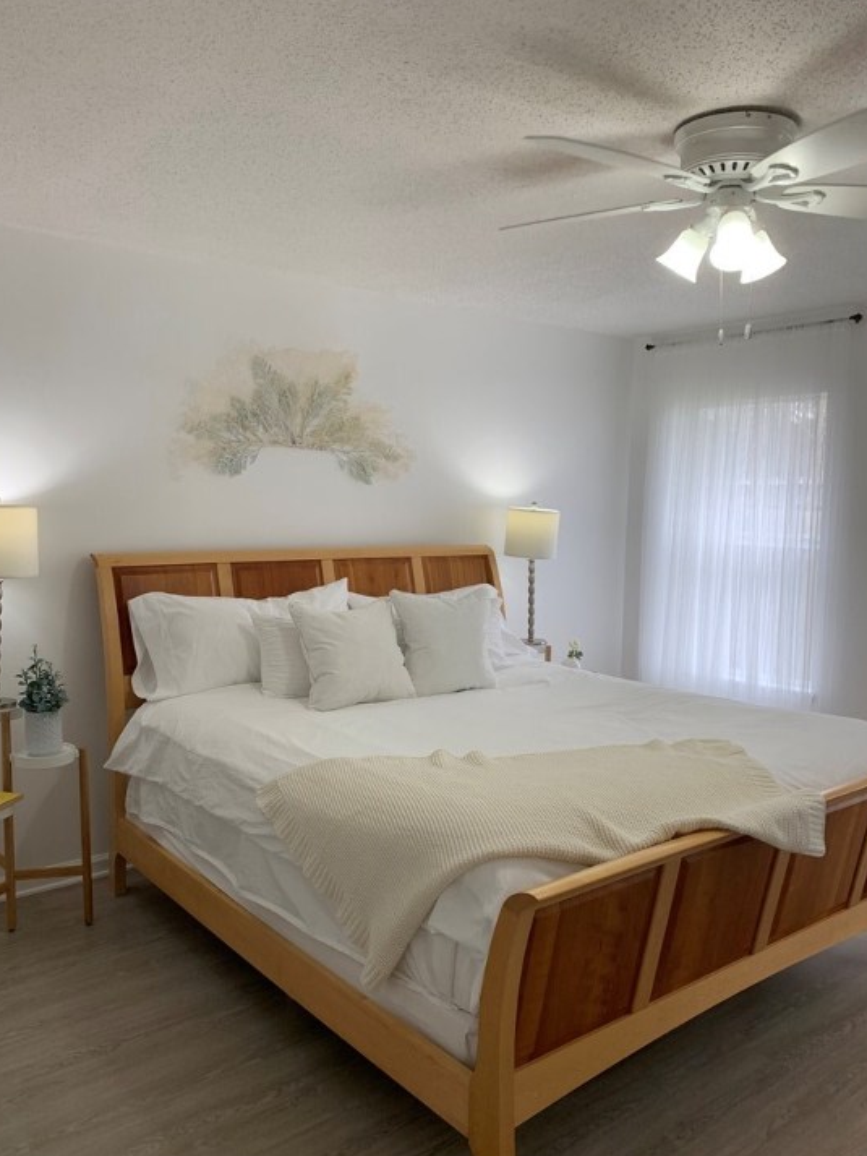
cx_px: 418
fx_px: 935
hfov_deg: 49.7
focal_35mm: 28
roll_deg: -0.1
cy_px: 603
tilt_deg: -5.3
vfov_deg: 63.4
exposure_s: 1/121
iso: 40
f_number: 1.8
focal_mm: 4.25
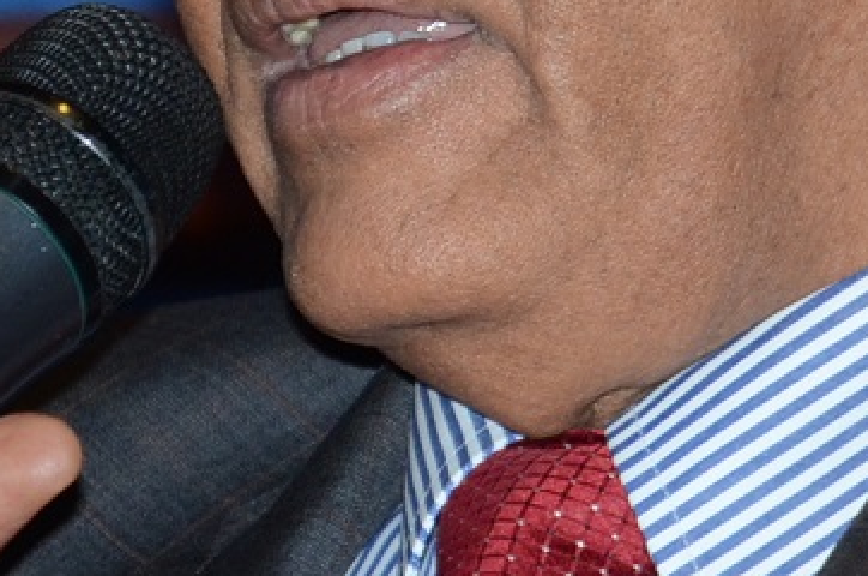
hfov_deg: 1.5
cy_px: 100
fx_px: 32877
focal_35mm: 1366
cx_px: 206
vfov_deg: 1.0
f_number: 7.1
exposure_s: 1/125
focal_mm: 220
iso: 800
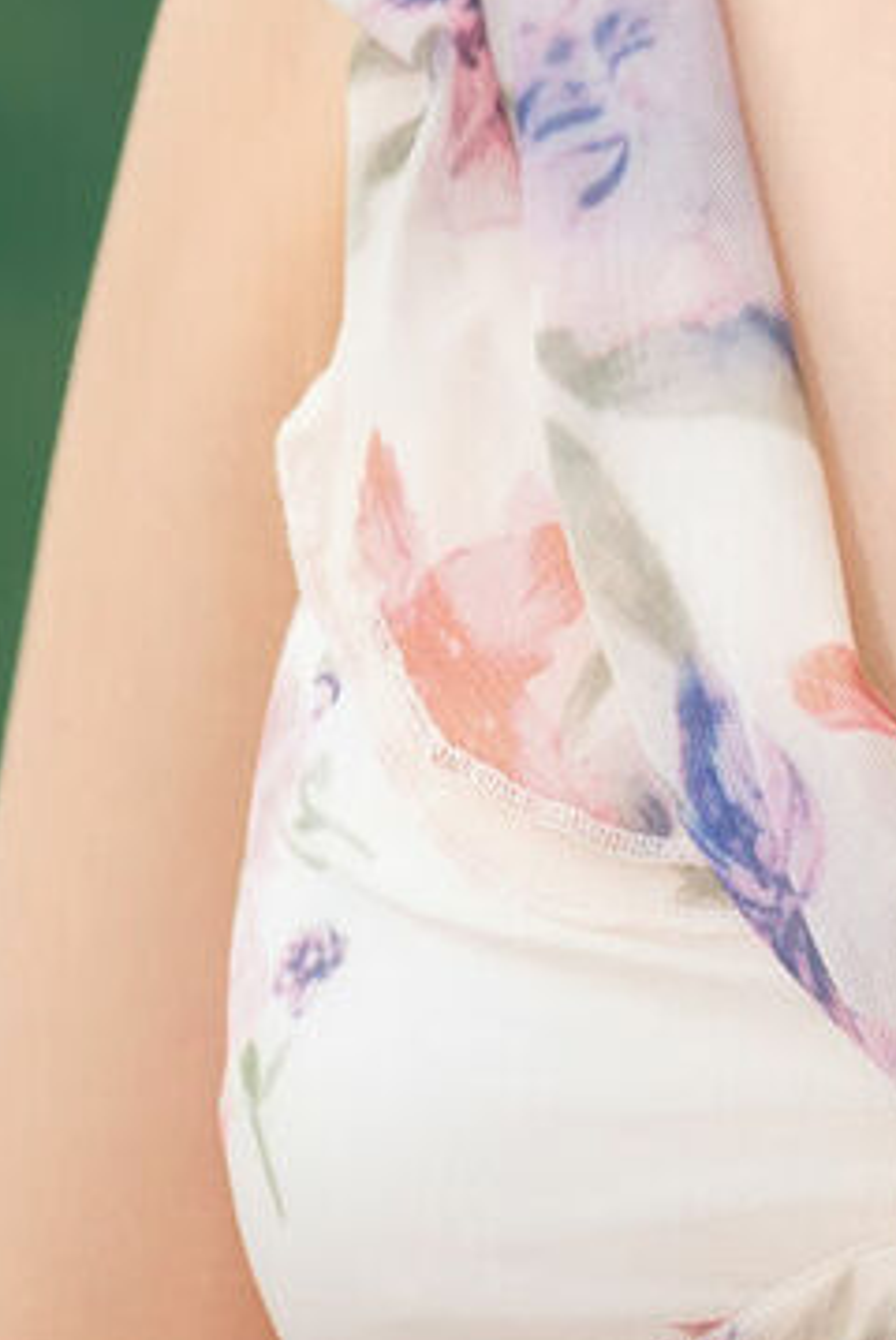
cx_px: 1415
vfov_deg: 5.7
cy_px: -1131
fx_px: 13227
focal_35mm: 355
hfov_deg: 3.9
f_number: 4
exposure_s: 1/125
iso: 800
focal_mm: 81
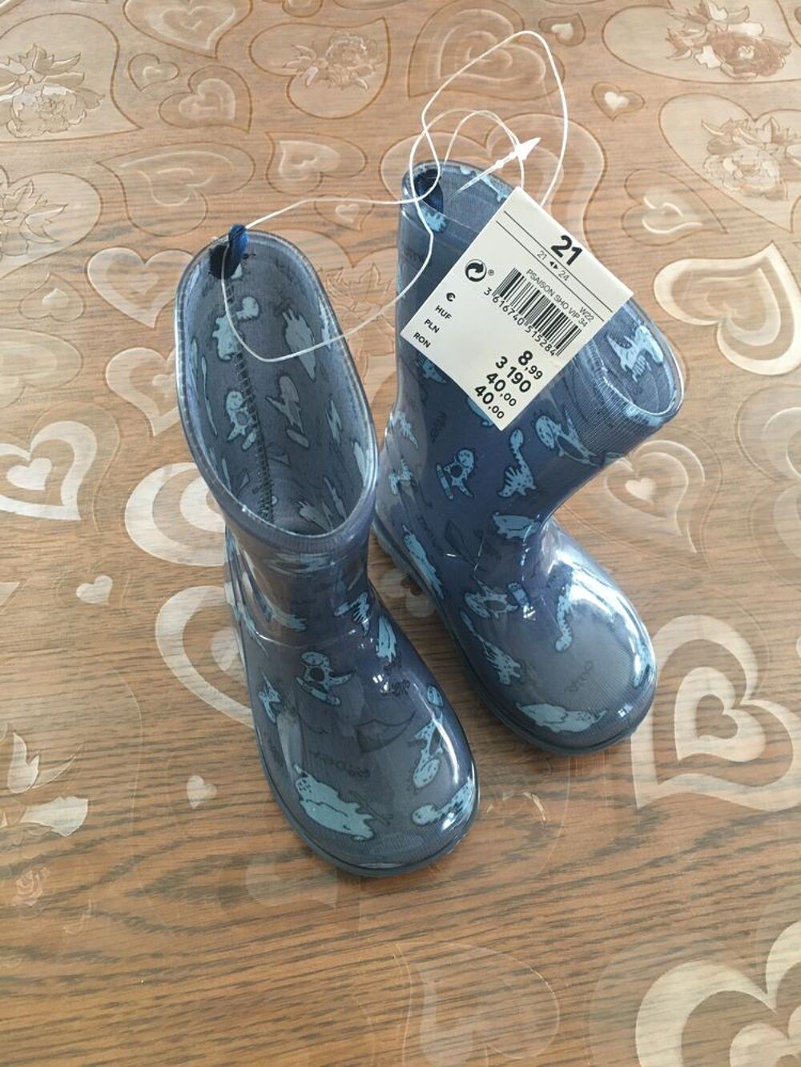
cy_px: 534
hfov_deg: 48.2
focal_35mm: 29
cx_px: 400
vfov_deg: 61.7
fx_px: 895
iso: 160
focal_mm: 4.15
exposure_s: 1/33
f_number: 2.2
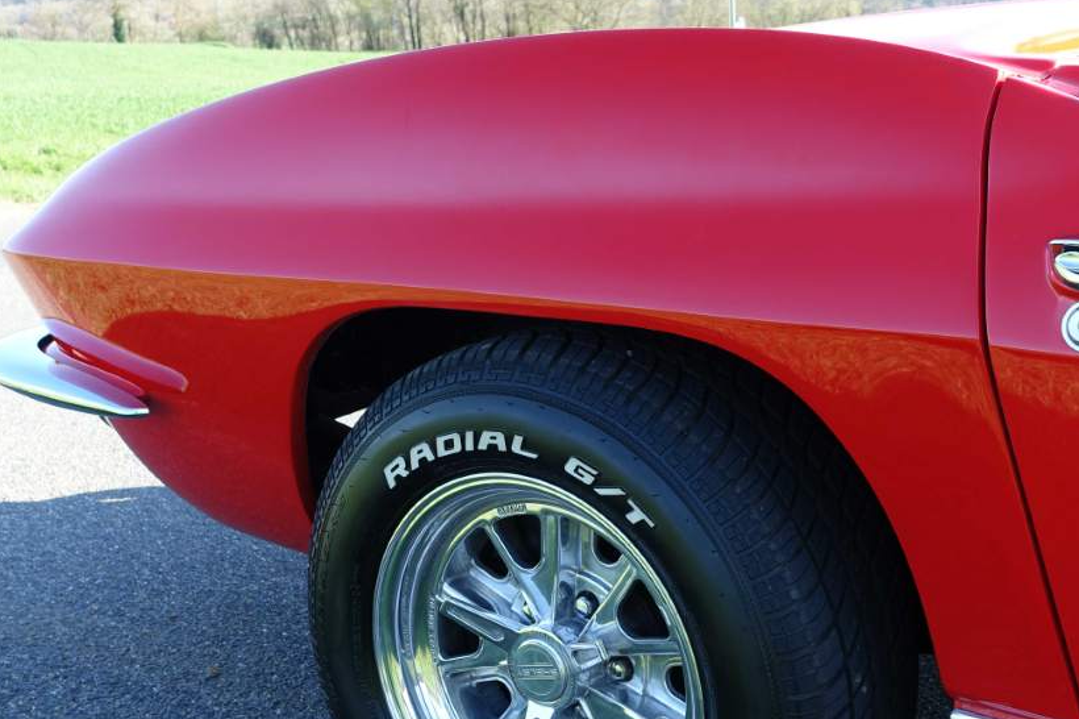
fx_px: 1558
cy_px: 498
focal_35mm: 52
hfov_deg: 38.2
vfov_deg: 25.8
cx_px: 582
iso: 125
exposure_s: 1/125
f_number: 4
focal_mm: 13.72
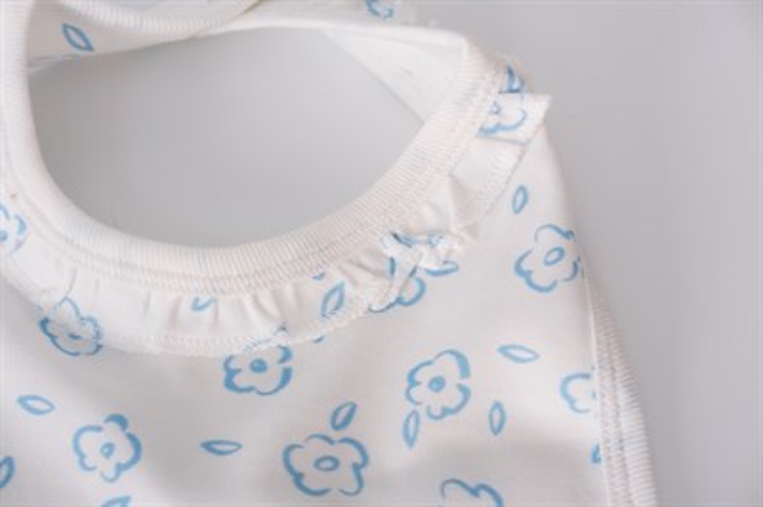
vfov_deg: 25.5
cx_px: 382
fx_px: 1122
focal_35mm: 53
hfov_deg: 37.5
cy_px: 254
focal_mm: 35
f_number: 8
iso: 640
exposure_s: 1/125
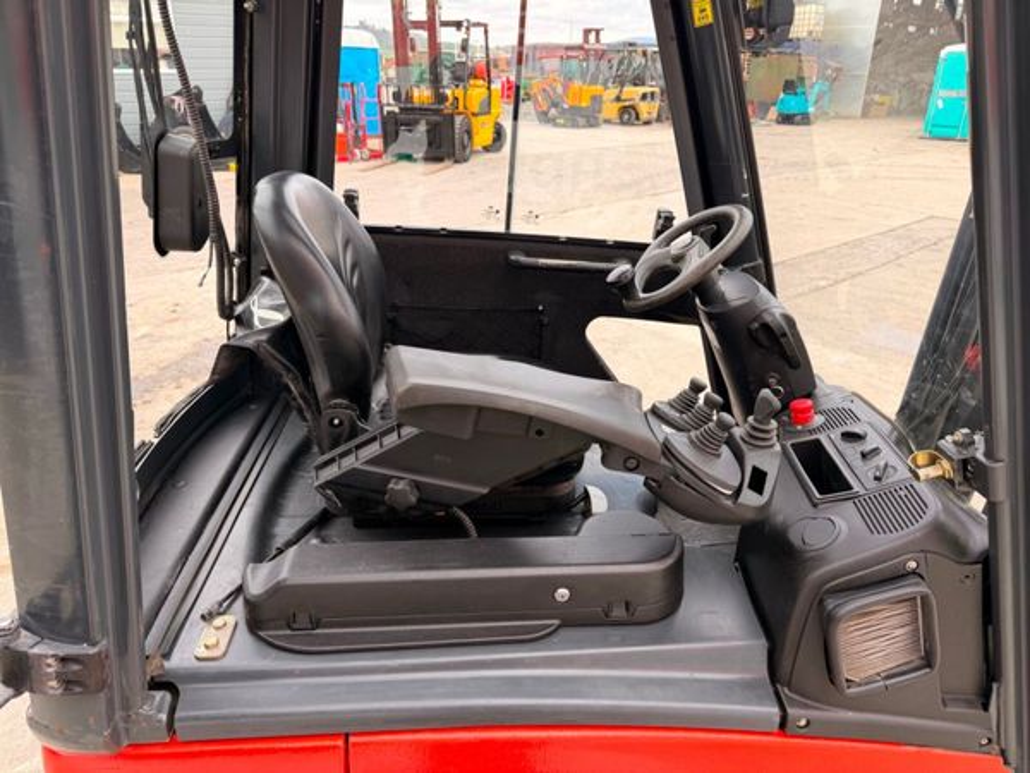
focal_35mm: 24
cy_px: 386
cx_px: 515
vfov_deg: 56.8
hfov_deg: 71.6
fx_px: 714
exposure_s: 1/637
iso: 80
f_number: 1.78
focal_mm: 6.76
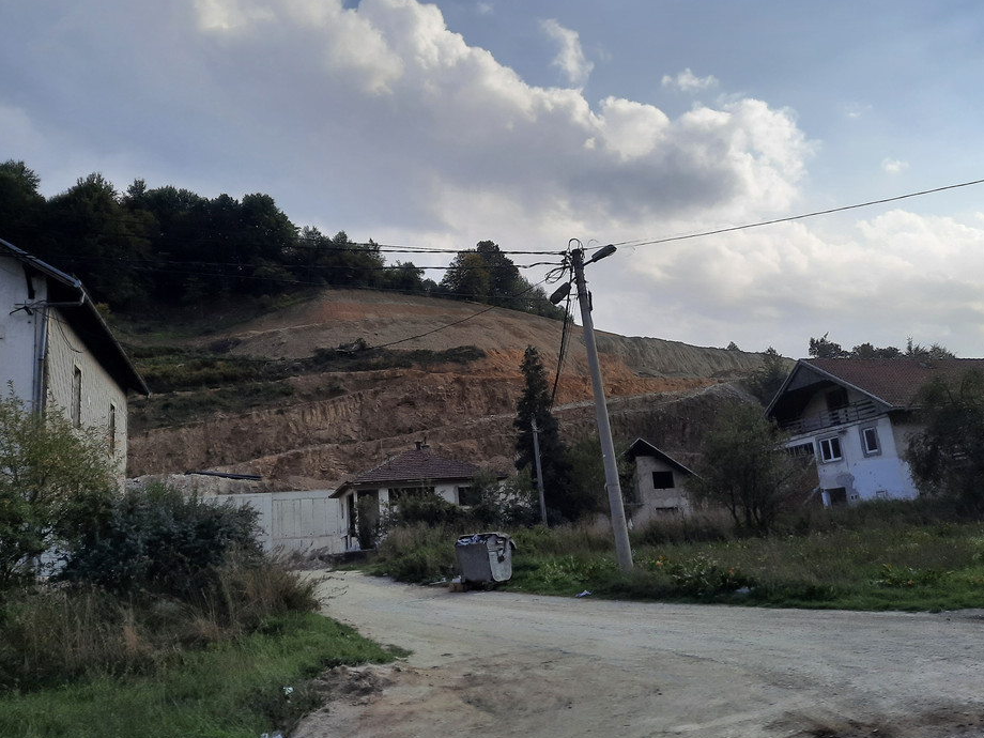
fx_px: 824
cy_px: 340
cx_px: 483
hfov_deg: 61.7
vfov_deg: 48.2
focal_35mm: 29
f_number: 2
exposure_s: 1/1490
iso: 32
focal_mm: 4.6
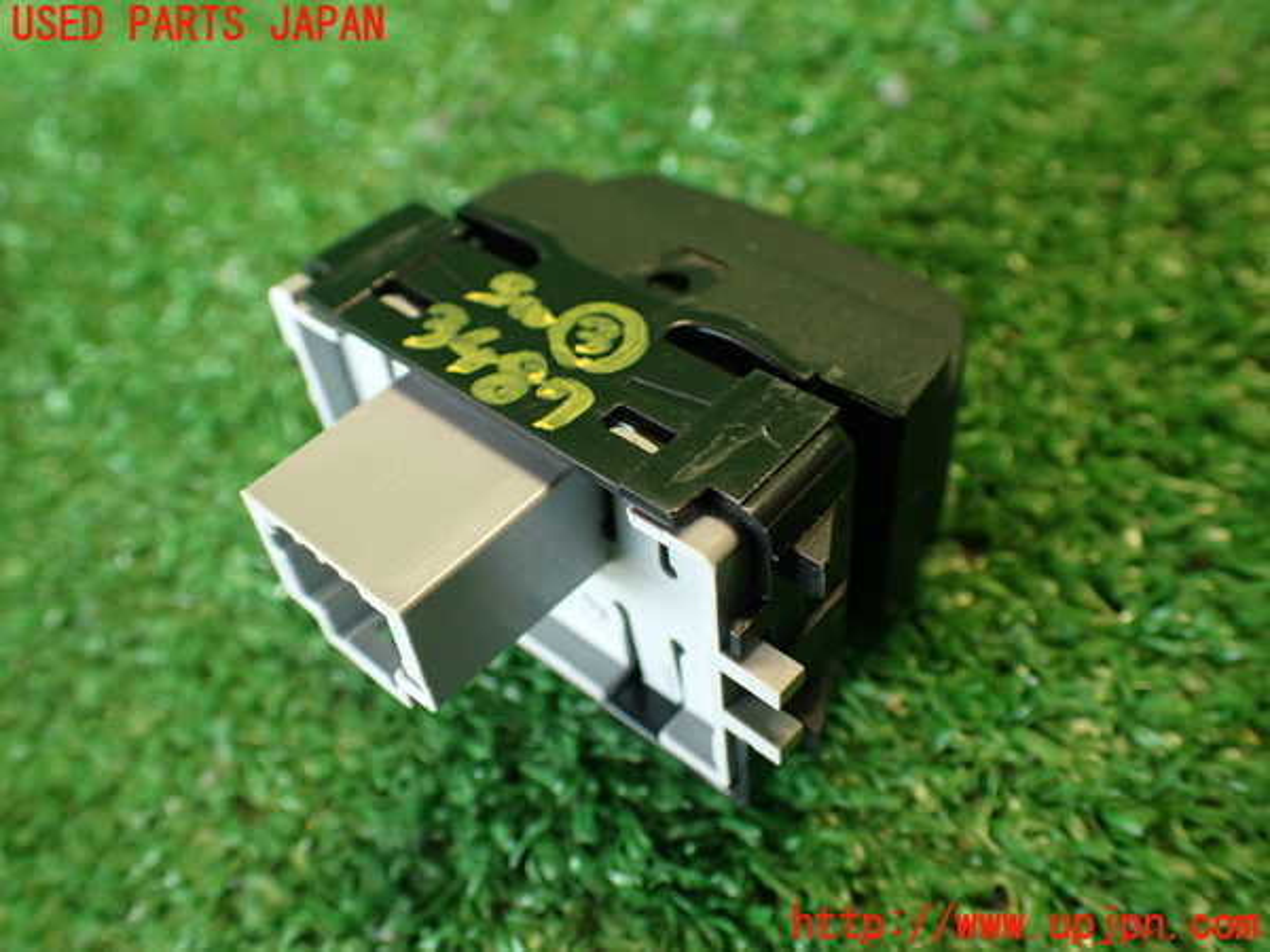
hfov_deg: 56.8
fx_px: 1174
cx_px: 635
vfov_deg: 44.2
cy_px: 476
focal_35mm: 32
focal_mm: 5.79
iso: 250
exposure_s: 1/30
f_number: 2.4
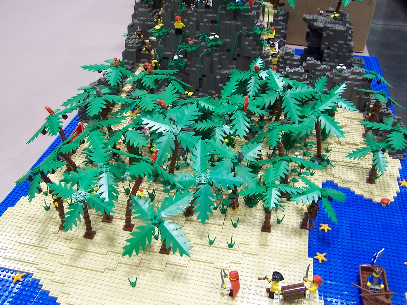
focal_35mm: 38
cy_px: 152
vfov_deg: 37.7
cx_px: 204
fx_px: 447
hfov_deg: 49.0
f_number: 2.8
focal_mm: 6.3
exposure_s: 1/10
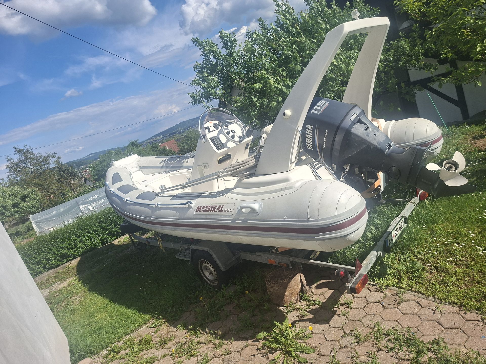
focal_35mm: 23
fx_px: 323
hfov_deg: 73.9
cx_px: 243
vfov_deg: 58.9
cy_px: 182
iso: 50
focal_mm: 5.54
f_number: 1.8
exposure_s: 1/2132
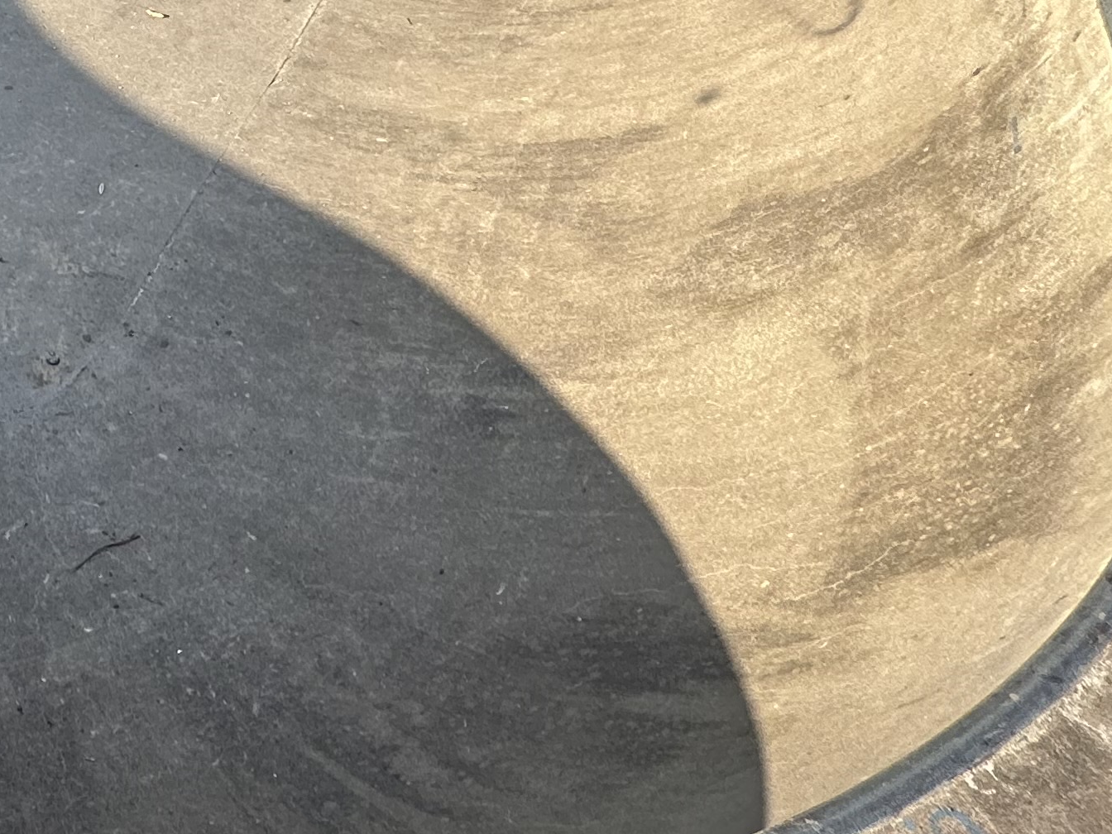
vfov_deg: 29.0
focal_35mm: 42
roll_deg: -2.4
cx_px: -88
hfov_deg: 37.9
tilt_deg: -26.7
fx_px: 1349
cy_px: -205
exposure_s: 1/487
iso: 40
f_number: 2.2
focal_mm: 2.22
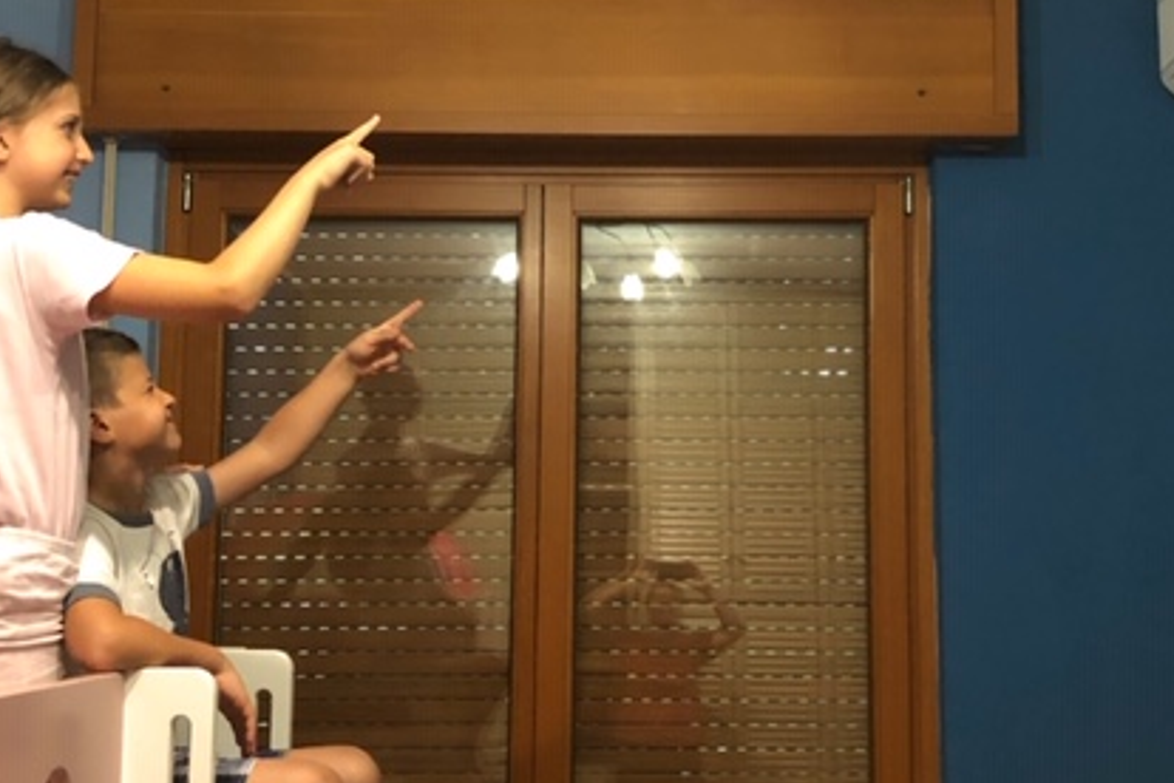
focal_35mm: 45
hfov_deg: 43.6
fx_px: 1467
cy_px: 434
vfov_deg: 29.8
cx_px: 598
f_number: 1.8
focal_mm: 3.99
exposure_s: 1/4
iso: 80
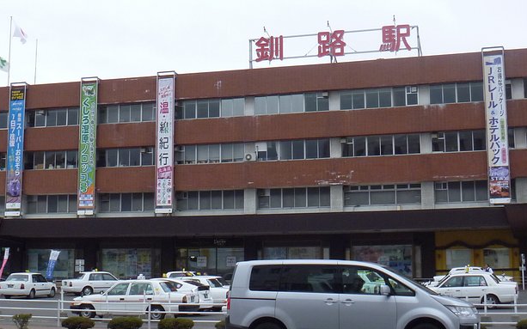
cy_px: 124
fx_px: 890
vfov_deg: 20.9
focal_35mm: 62
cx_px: 247
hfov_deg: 33.0
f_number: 5.6
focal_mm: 6.3
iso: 200
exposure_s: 1/250
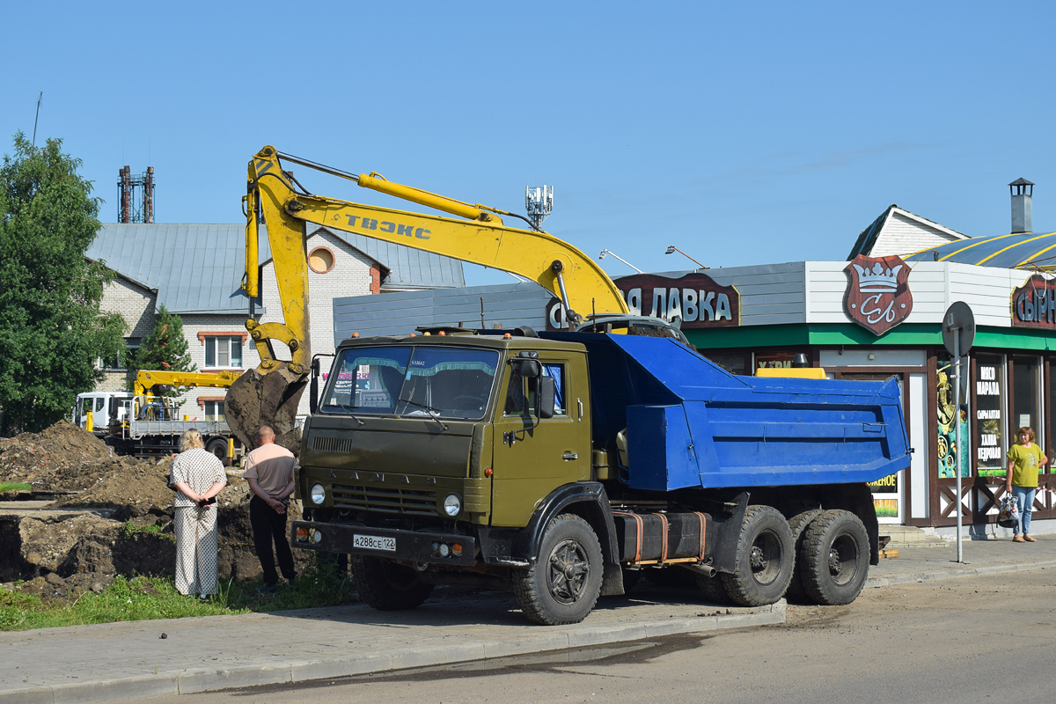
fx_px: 1672
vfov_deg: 23.8
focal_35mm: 57
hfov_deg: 35.1
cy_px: 352
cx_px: 528
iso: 200
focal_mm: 38
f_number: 6.3
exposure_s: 1/1000
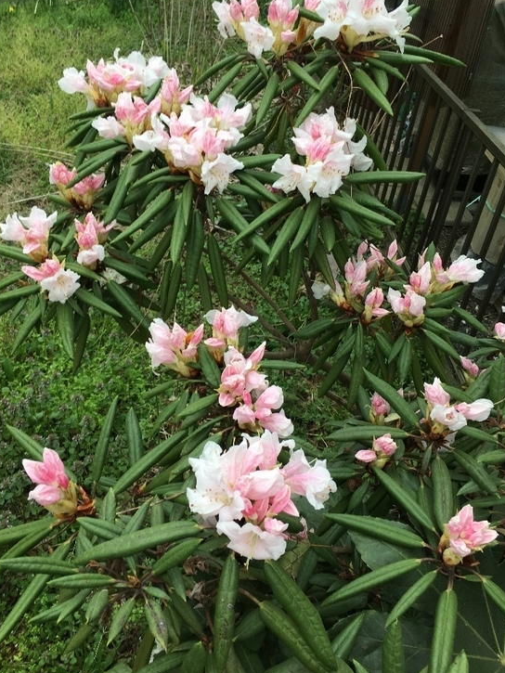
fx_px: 622
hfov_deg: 44.2
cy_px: 314
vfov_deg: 56.8
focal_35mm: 32
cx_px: 239
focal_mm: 4.15
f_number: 2.2
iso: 25
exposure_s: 1/60
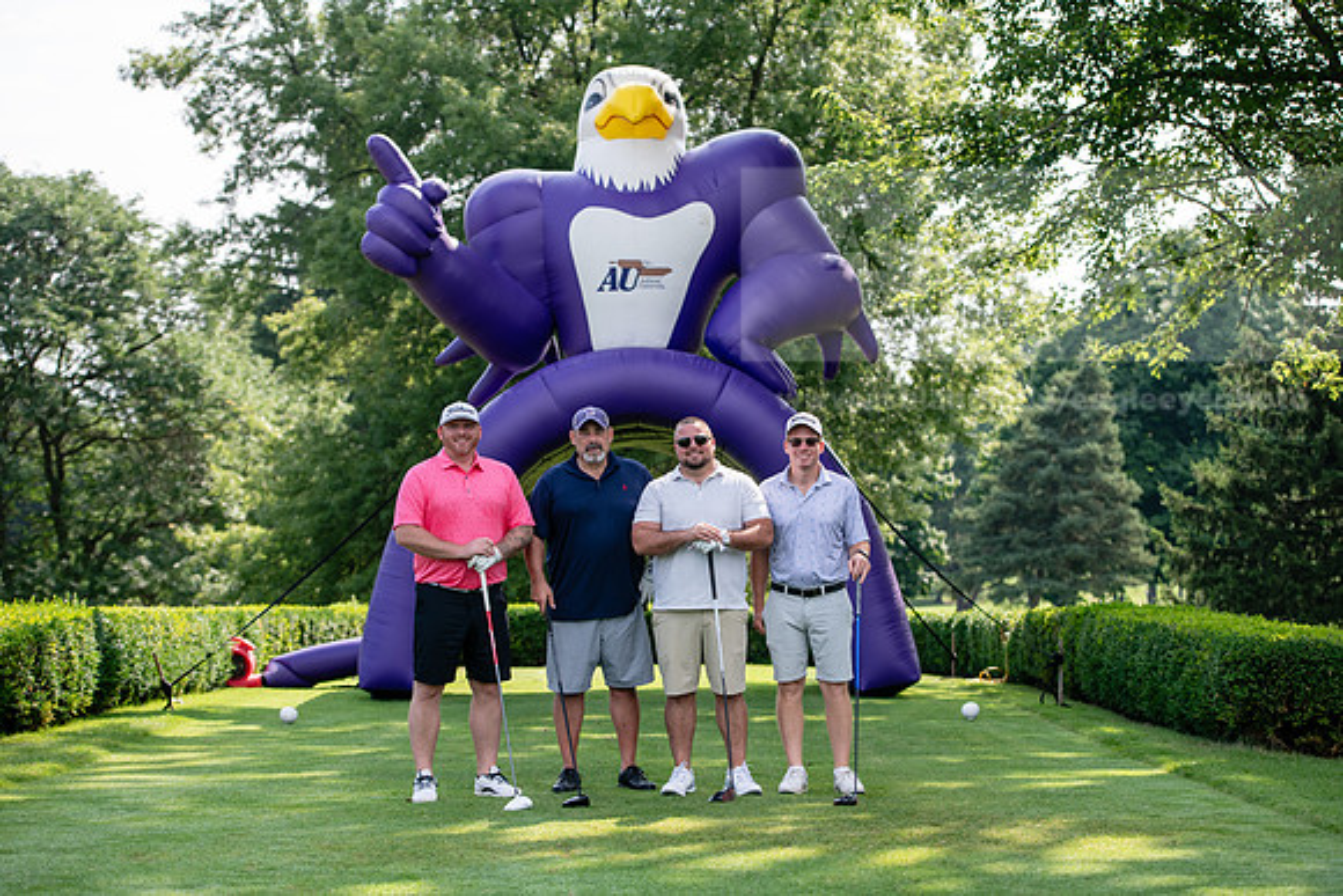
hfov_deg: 26.0
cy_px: 448
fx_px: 2910
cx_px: 672
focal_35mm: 78
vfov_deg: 17.5
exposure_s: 1/640
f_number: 3.5
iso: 125
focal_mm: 78
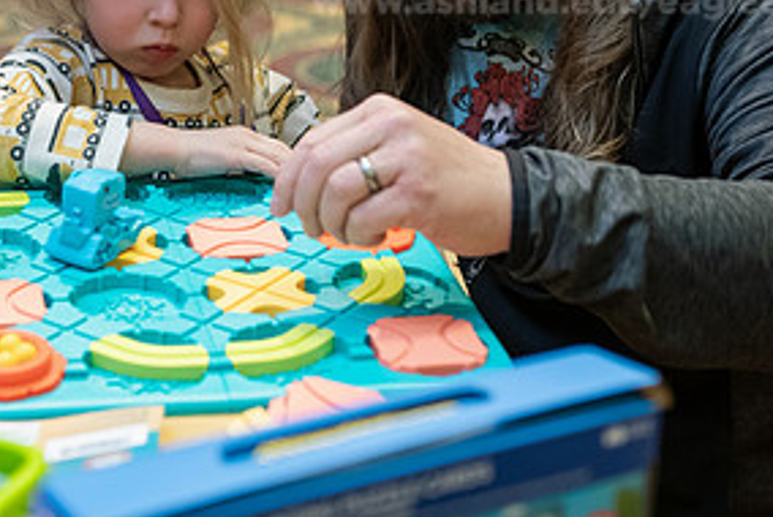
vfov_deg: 13.9
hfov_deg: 20.6
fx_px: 2106
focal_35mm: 98
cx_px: 188
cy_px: 59
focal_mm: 48
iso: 2000
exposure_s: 1/200
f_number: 3.2
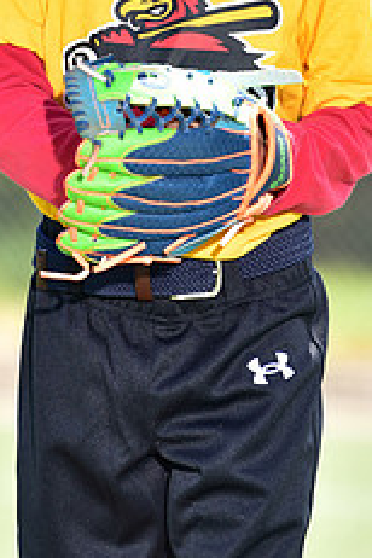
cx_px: 170
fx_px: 7796
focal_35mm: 503
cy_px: -114
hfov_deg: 2.7
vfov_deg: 4.1
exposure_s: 1/200
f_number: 4.5
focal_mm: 200
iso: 80
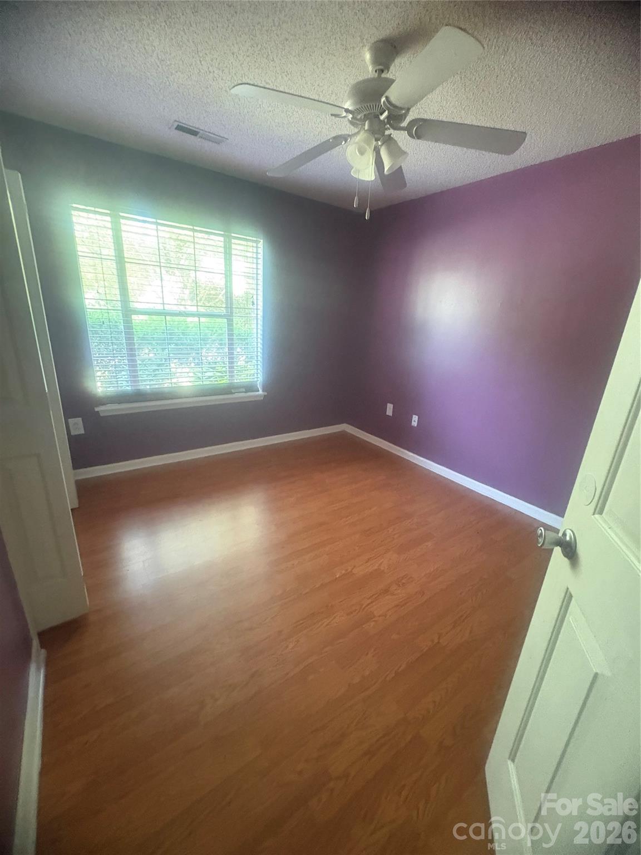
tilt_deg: -18.1
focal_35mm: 14
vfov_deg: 102.1
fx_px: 346
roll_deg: -3.7
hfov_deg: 85.7
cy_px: 428
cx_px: 320
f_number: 2.2
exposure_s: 1/40
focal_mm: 2.22
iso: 1000
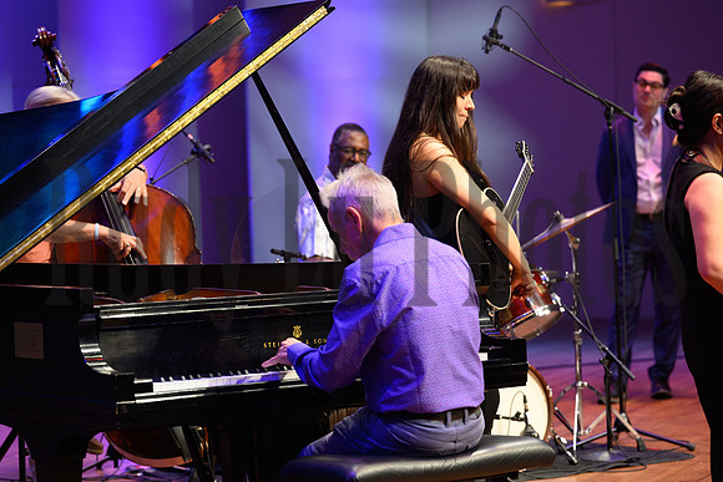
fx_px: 2511
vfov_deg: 11.0
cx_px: 362
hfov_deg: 16.4
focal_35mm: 125
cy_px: 241
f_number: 4
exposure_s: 1/250
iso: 1600
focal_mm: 125
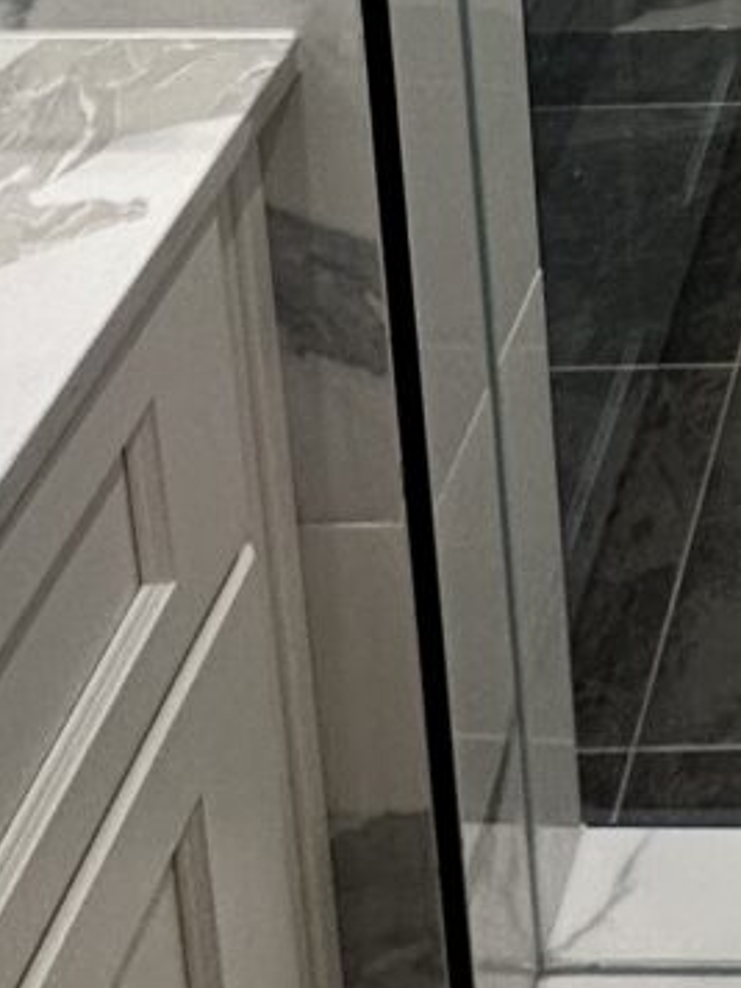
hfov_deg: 19.6
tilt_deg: -8.7
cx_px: 1171
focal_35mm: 63
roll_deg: +0.9
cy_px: -1005
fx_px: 1798
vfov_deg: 18.7
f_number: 2.2
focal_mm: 2.22
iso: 125
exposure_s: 1/120
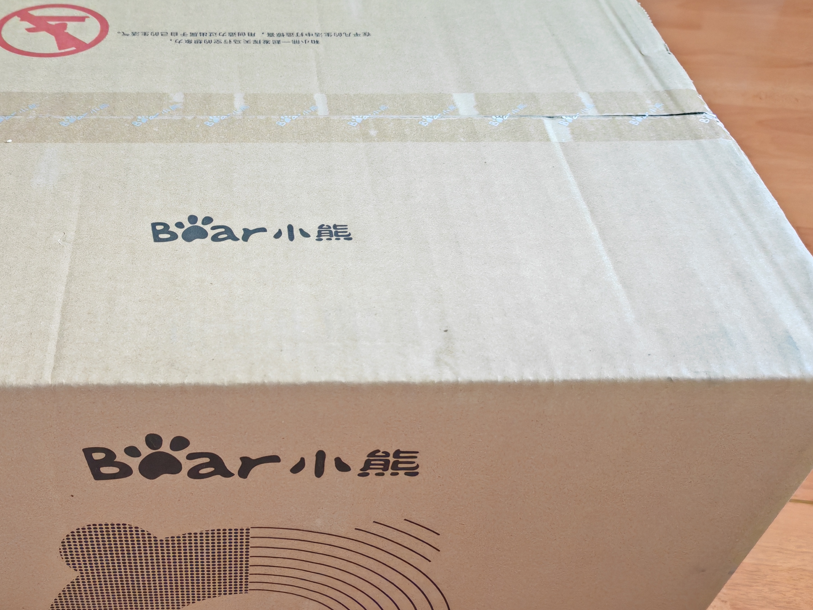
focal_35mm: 39
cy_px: 380
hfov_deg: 46.8
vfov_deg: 36.6
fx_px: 916
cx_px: 244
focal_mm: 5.52
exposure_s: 1/33
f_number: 1.95
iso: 800
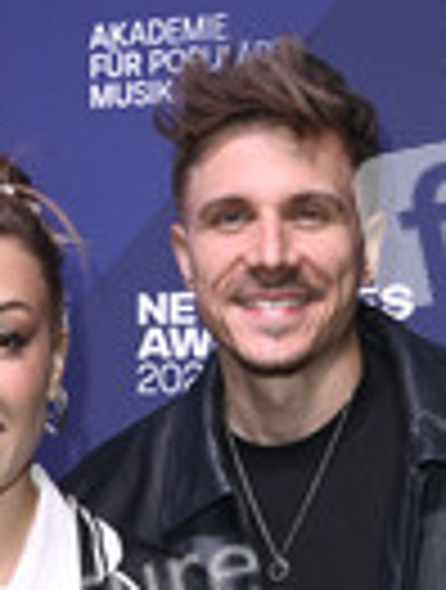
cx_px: 176
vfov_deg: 15.5
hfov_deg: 12.7
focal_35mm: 117
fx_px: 2000
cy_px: 878
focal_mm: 40
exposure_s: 1/250
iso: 1000
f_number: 5.6
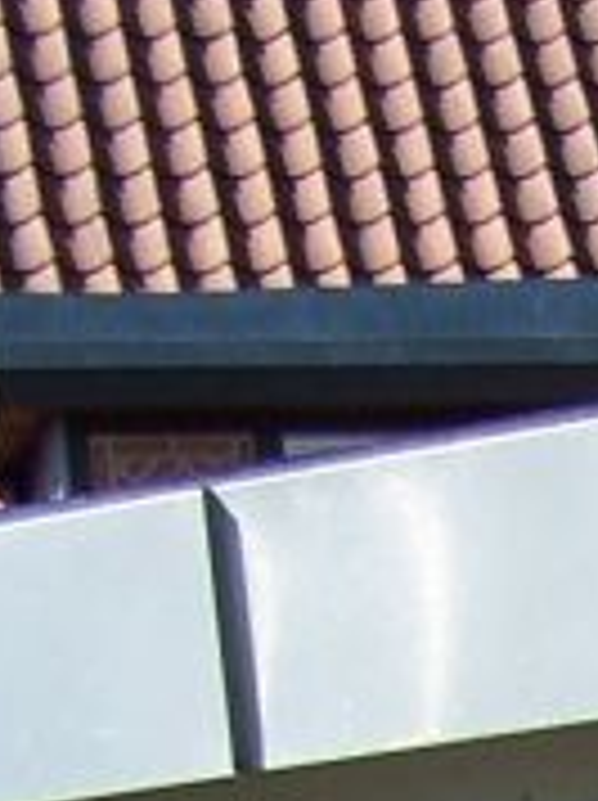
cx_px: 1416
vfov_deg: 8.0
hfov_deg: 6.5
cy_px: 2277
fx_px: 5057
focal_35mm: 219
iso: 80
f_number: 4
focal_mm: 6.3
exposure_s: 1/750
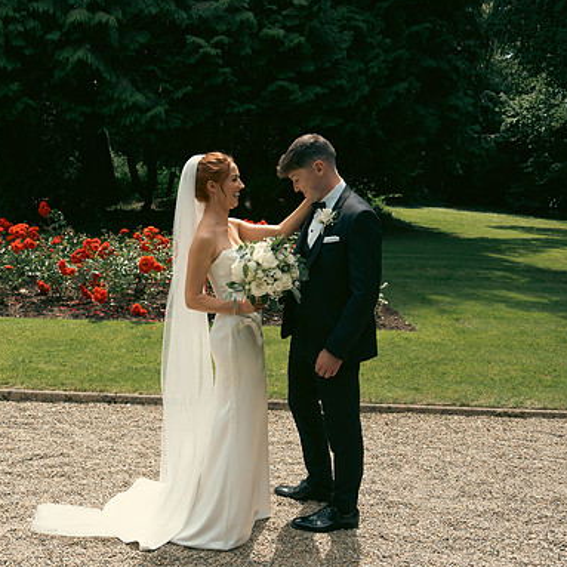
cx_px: 231
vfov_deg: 46.0
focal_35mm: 36
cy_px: 282
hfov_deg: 45.8
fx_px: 667
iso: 50
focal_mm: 28
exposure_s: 1/160
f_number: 5
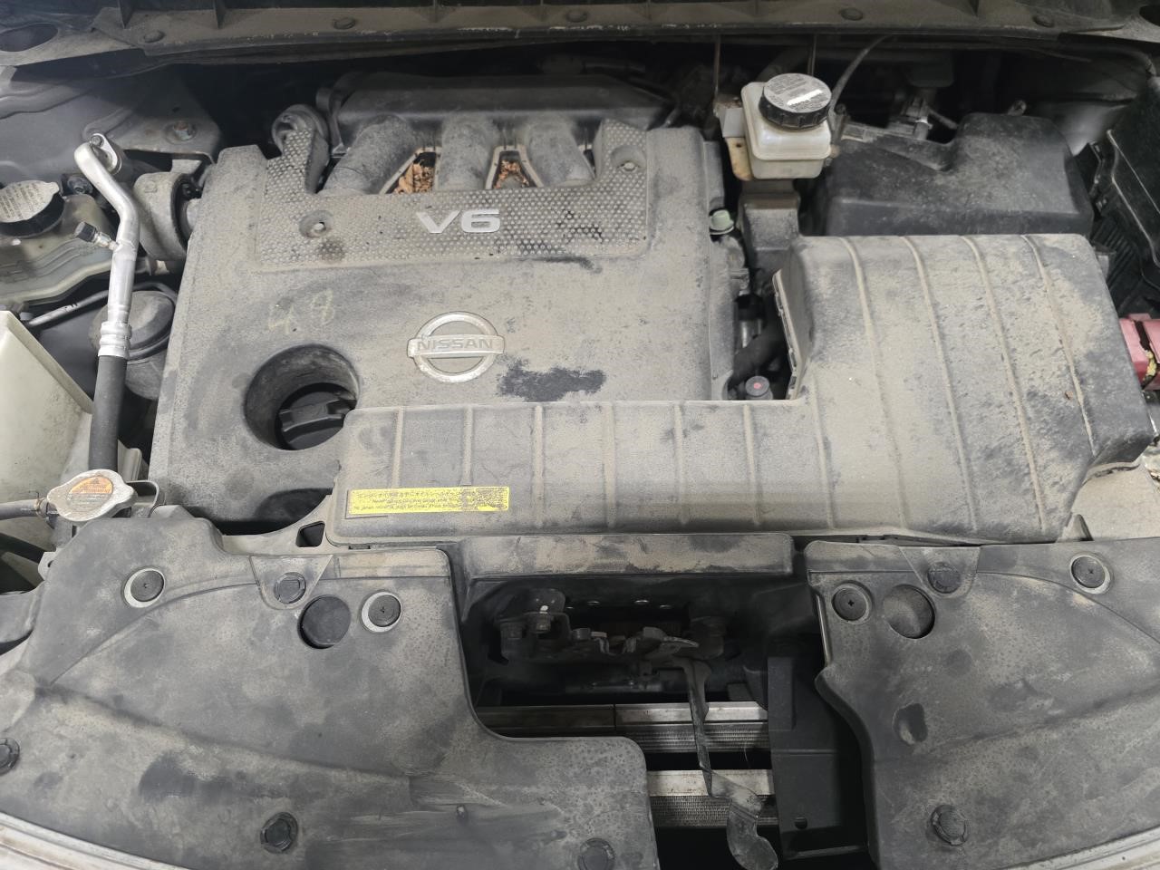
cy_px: 435
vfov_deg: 58.9
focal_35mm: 23
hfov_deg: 73.9
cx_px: 580
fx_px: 771
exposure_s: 1/120
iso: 1000
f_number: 1.7
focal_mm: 6.3
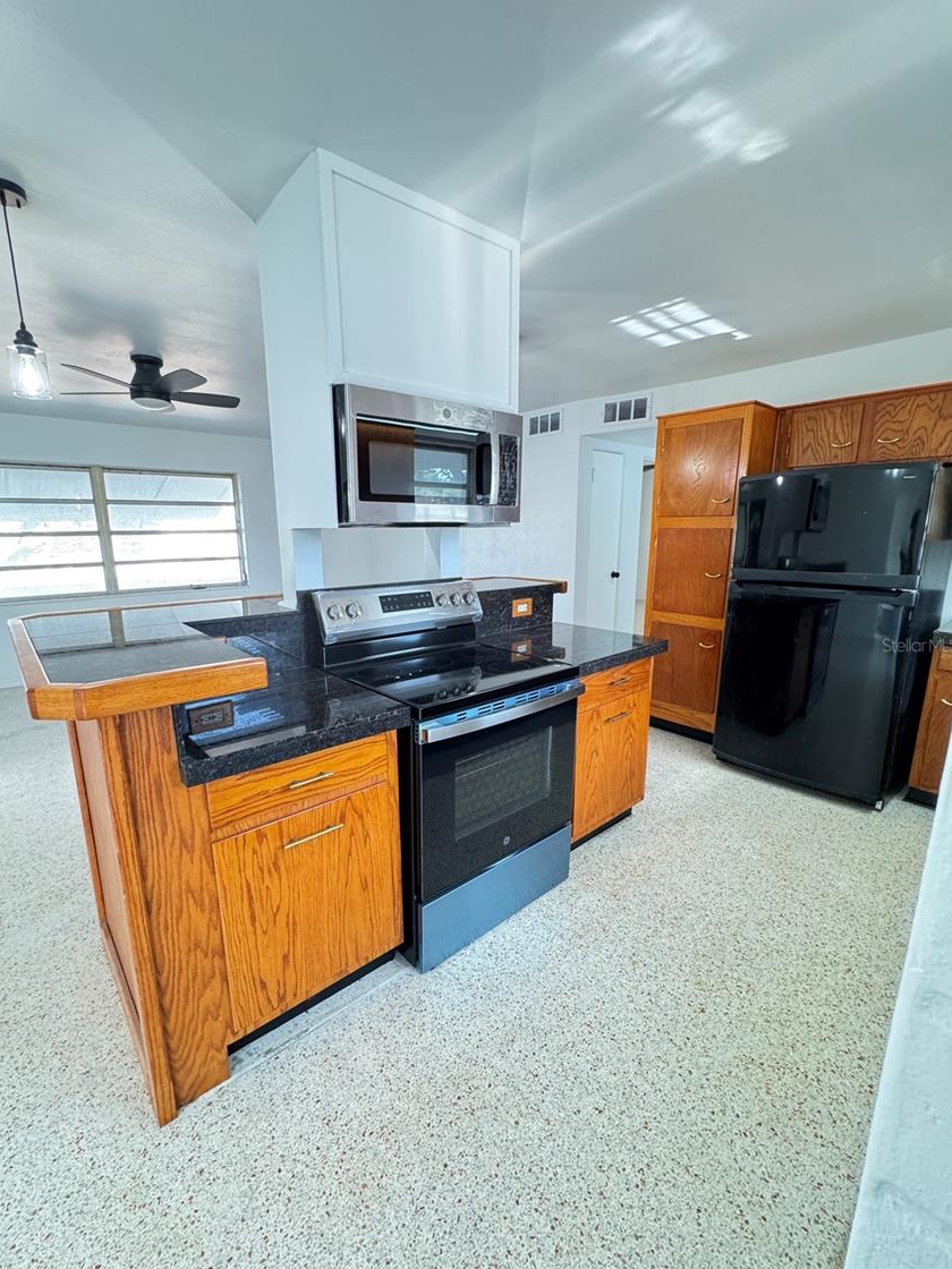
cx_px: 452
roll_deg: +0.3
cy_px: 645
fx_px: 550
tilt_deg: -11.9
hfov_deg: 81.7
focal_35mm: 15
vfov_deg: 98.2
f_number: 2.2
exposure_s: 1/60
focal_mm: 2.22
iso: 320
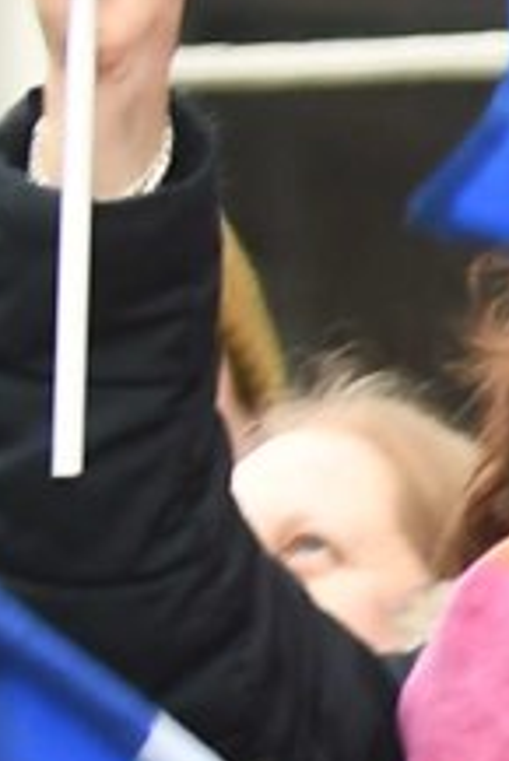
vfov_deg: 2.1
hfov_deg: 1.4
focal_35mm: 991
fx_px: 20982
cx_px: 3440
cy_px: 850
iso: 500
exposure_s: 1/125
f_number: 5.6
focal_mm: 70
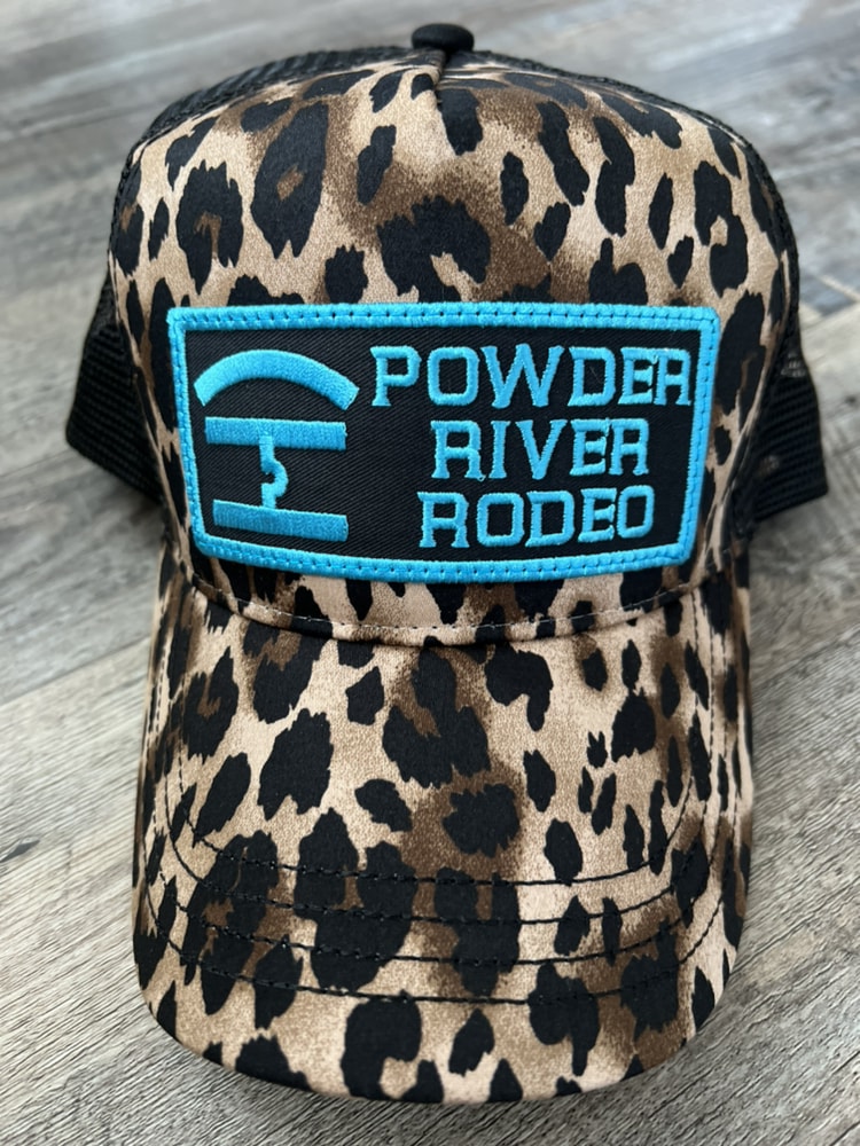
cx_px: 430
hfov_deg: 53.1
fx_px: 861
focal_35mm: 26
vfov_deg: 67.3
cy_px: 573
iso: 200
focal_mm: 5.7
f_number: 1.5
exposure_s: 1/60
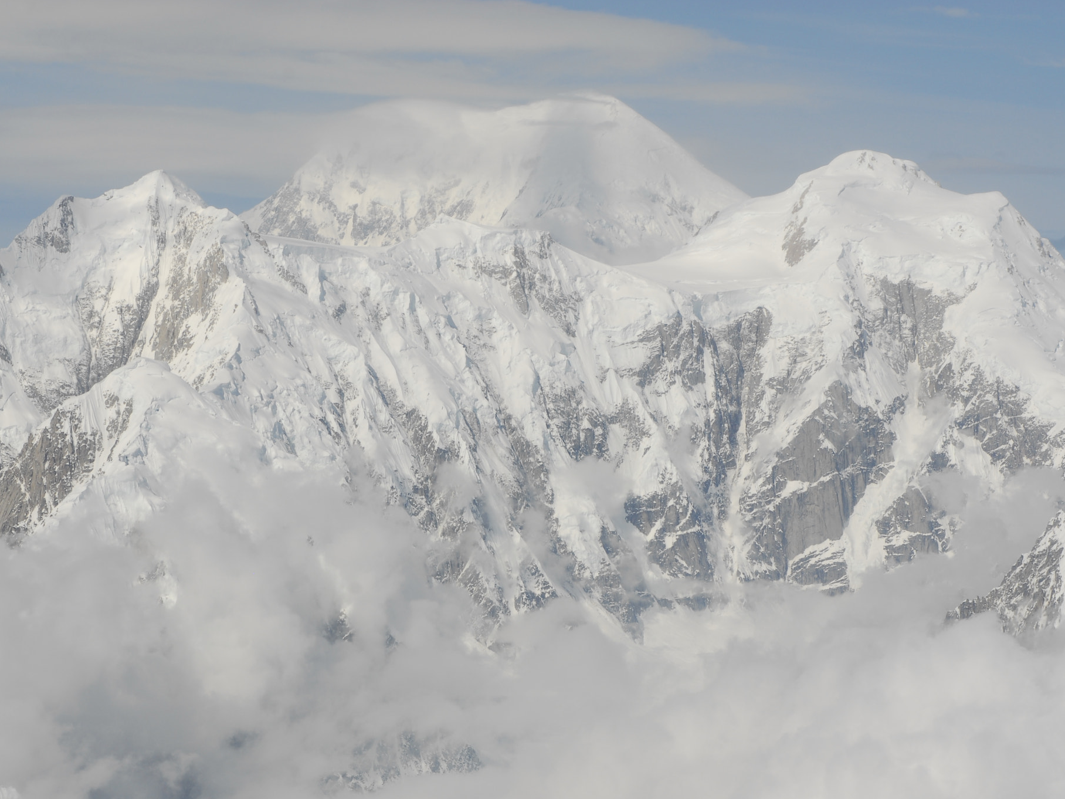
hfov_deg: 17.3
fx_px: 3507
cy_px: 400
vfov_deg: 13.0
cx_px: 503
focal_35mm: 114
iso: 200
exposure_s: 1/640
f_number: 13
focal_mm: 70
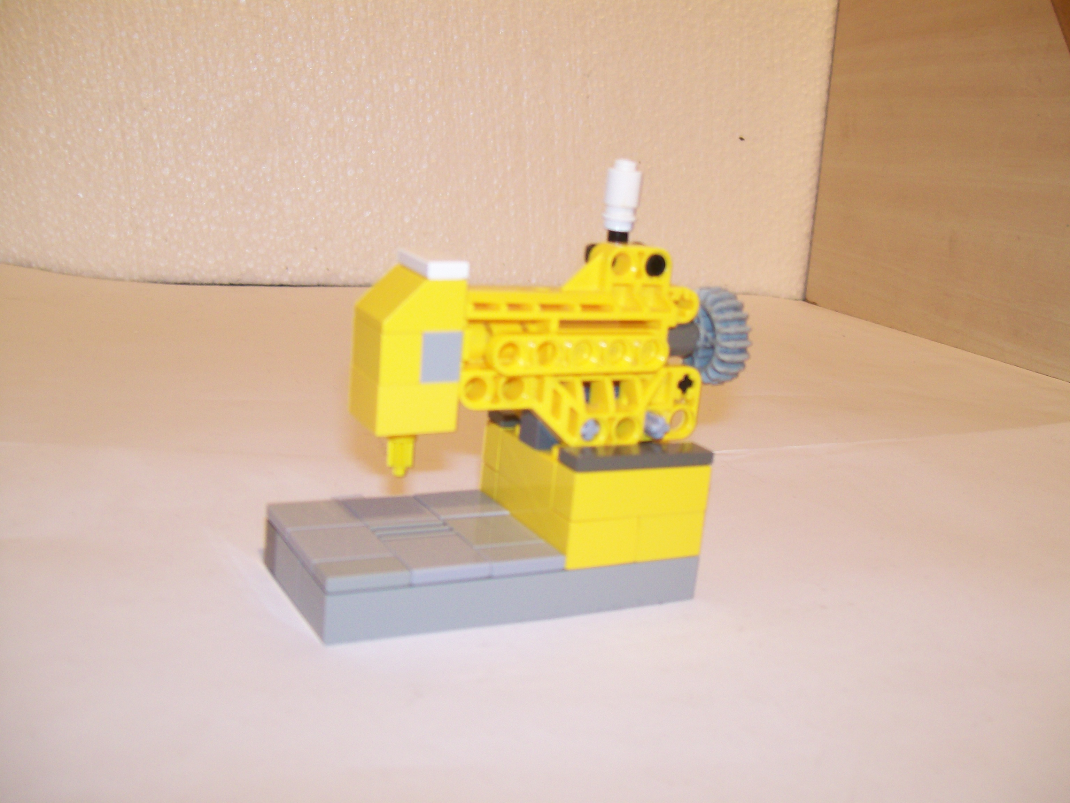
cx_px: 535
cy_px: 402
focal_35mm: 36
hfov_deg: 51.4
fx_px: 1113
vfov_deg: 39.7
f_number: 2.7
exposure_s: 1/4.96
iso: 80
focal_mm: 6
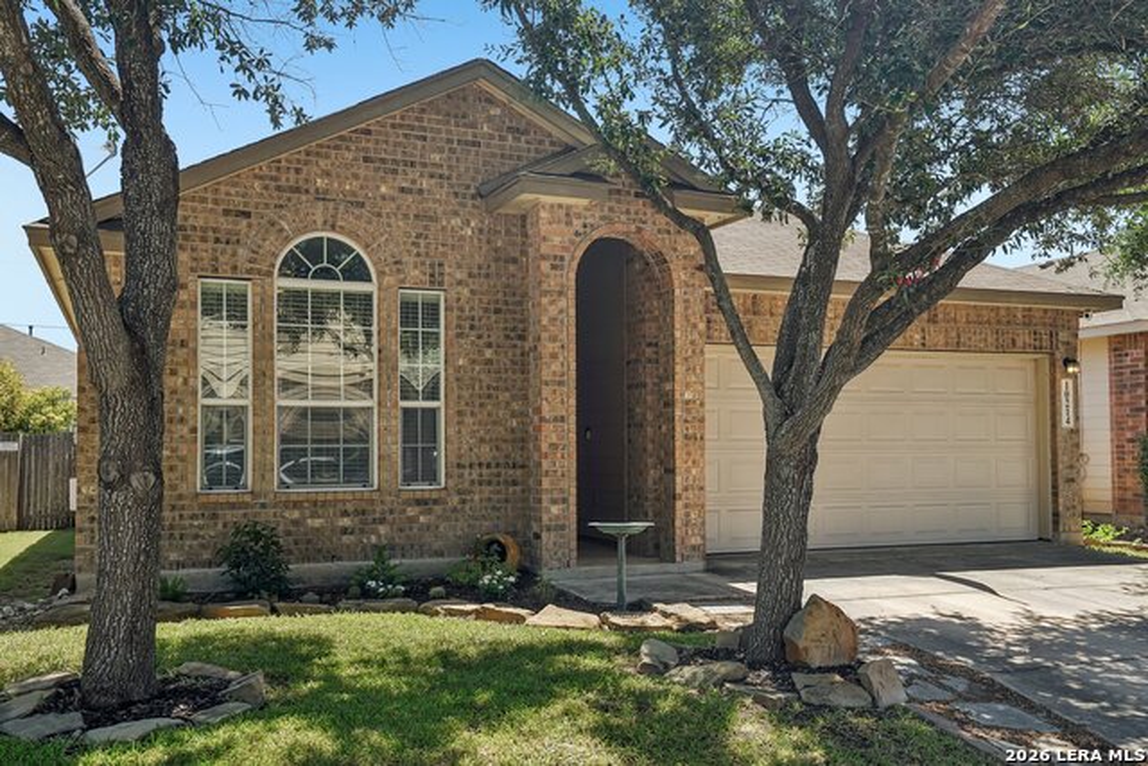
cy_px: 383
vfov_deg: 40.0
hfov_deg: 57.2
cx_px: 574
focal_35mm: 33
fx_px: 1053
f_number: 8
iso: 200
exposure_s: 1/80
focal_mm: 33
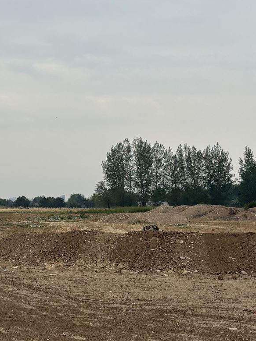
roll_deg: -1.2
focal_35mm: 77
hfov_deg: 19.0
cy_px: 194
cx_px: 60
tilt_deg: +0.3
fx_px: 760
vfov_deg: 25.3
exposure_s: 1/1984
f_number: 1.6
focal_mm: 5.96
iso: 50
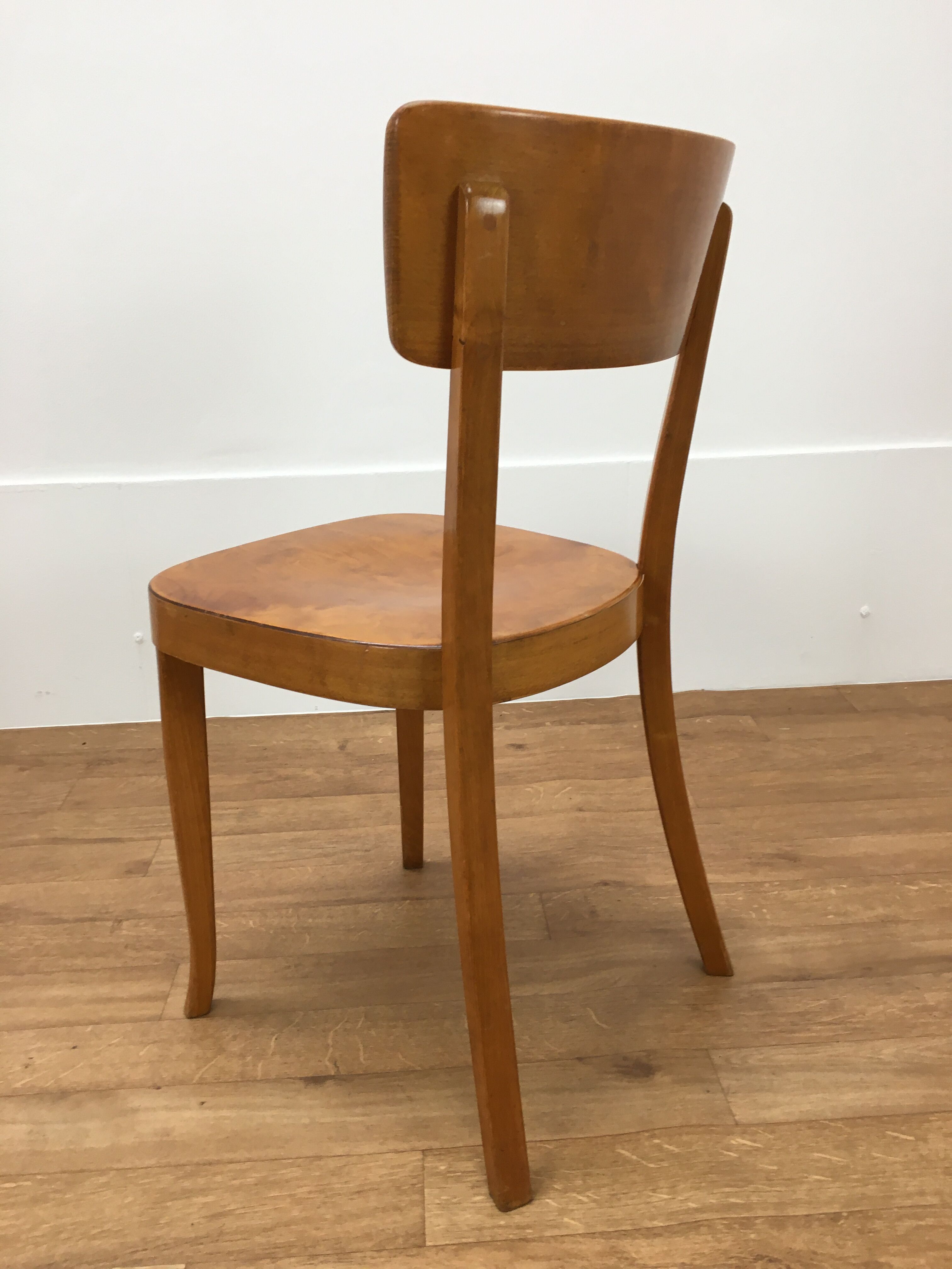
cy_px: 634
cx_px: 476
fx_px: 1063
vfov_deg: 61.7
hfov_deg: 48.2
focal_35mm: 29
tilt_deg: -17.6
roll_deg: +1.0
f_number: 2.2
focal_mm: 4.15
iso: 32
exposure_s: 1/33
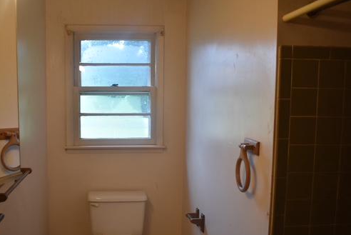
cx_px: 131
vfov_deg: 34.1
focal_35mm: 39
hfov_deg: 49.0
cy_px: 146
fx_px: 381
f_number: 3.8
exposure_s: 1/125
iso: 1000
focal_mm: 20
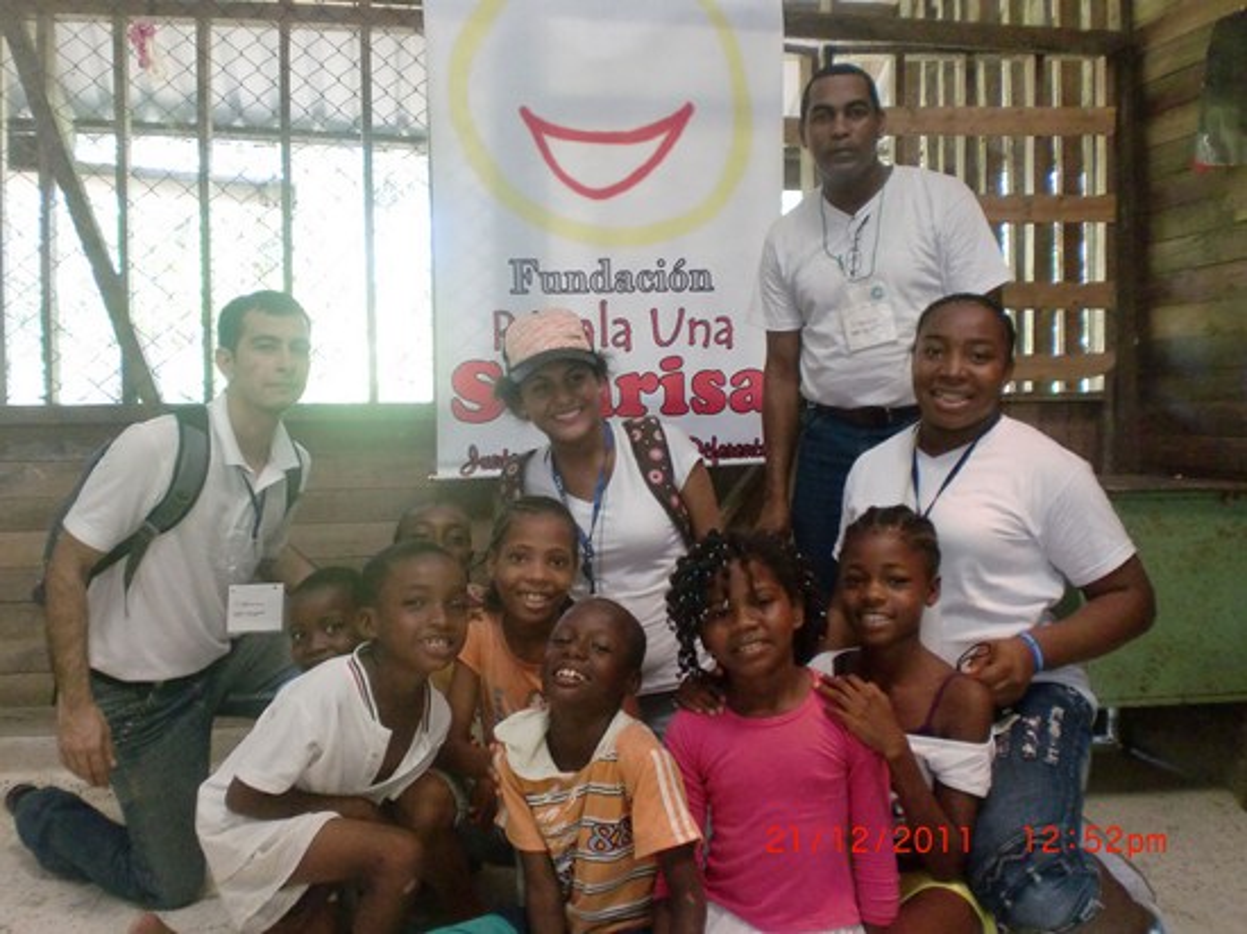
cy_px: 467
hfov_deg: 52.6
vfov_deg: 40.7
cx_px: 624
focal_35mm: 35
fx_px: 1260
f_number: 3.1
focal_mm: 6.3
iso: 320
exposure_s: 1/60
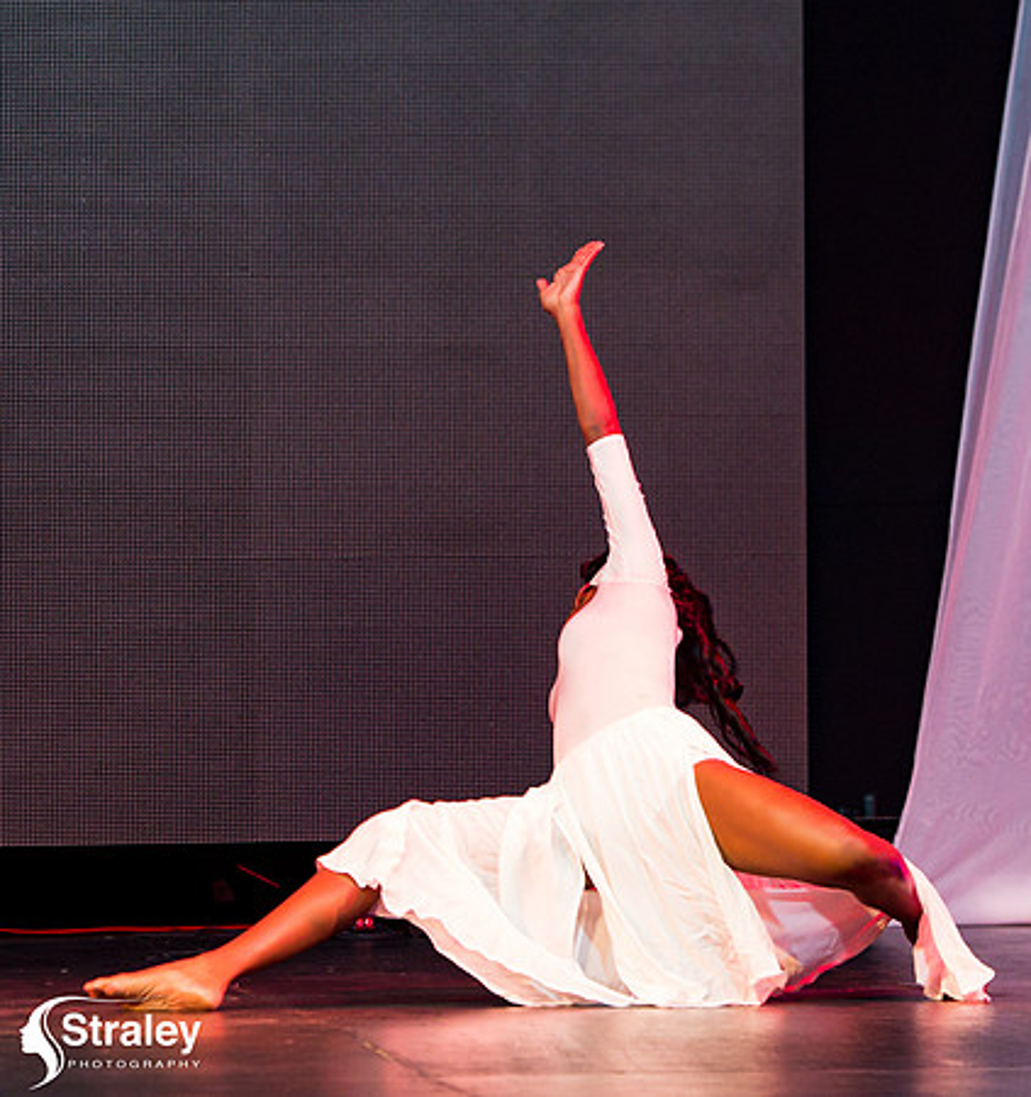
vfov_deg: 8.9
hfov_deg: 8.4
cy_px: 532
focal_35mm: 202
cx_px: 628
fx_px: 7032
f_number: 5
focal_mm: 110
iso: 3200
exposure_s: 1/160
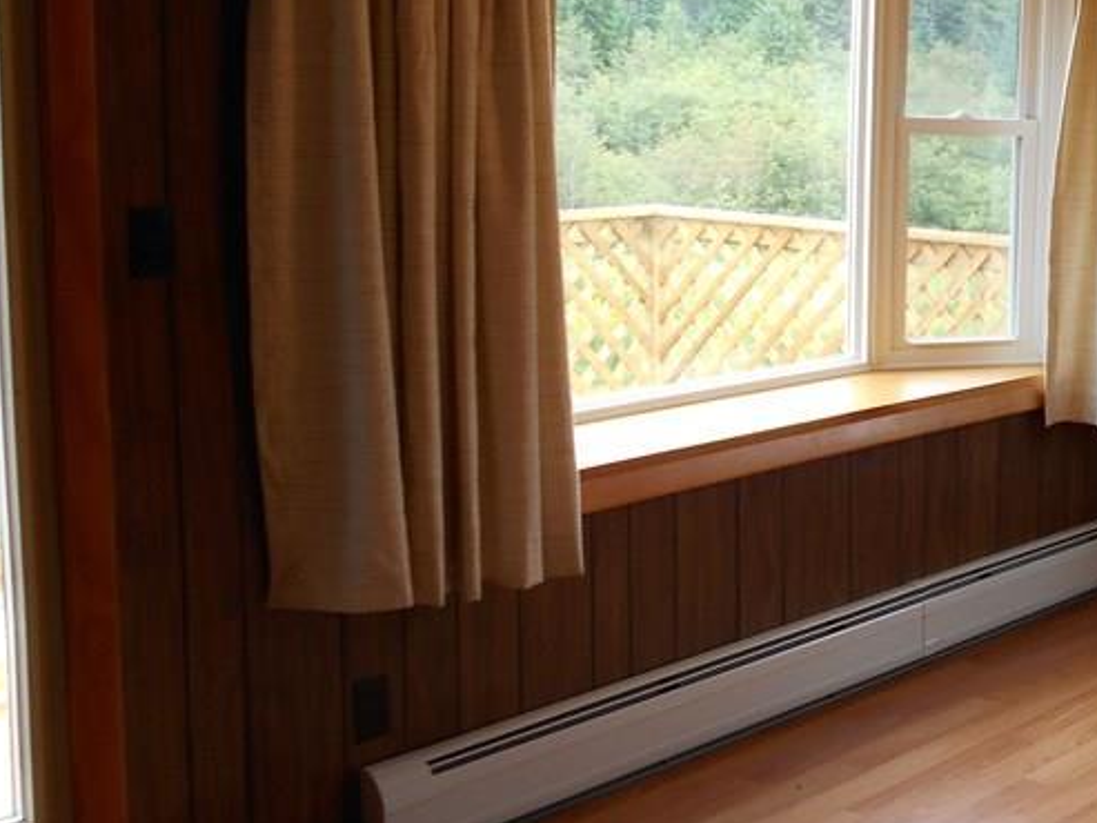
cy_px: 300
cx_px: 1108
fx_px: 1712
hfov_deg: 32.5
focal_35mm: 54
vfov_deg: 26.9
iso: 80
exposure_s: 1/30
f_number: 3.2
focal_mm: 4.6
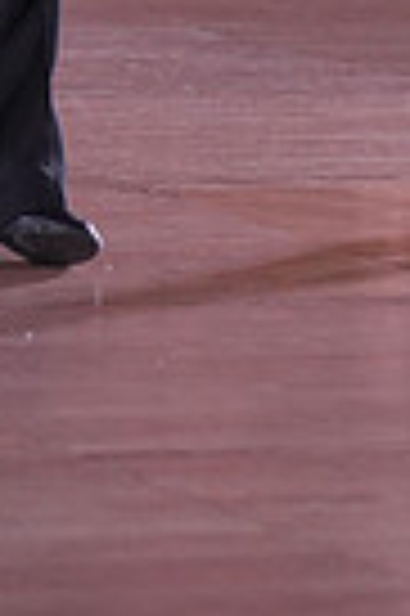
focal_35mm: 398
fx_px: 6816
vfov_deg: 5.1
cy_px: -513
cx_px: 228
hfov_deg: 3.4
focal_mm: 94
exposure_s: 1/400
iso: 1600
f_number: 4
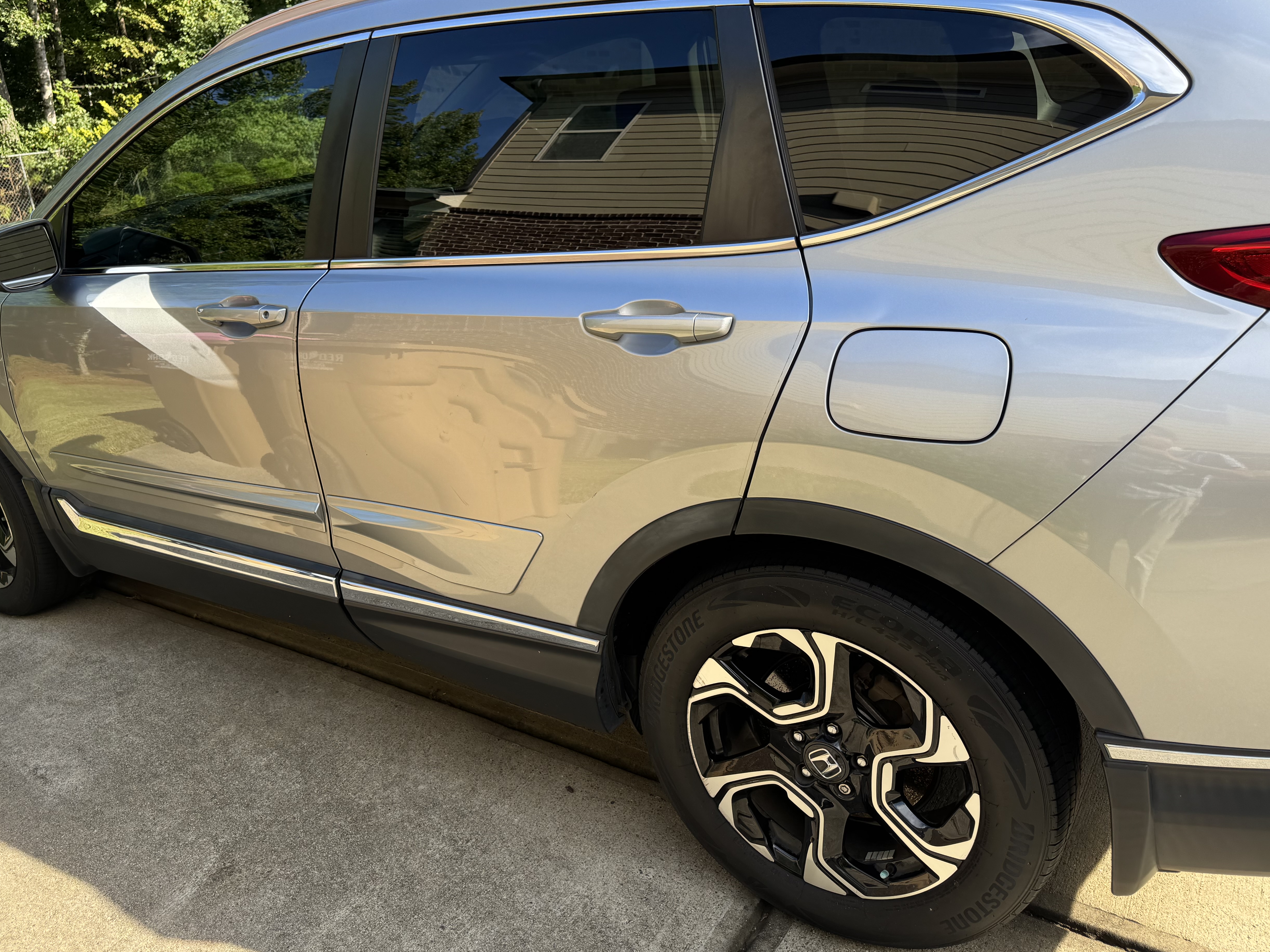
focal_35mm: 28
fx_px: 1027
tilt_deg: -24.3
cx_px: 575
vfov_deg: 49.7
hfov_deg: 63.3
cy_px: 458
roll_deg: +3.0
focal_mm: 6.76
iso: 80
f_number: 1.78
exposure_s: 1/773
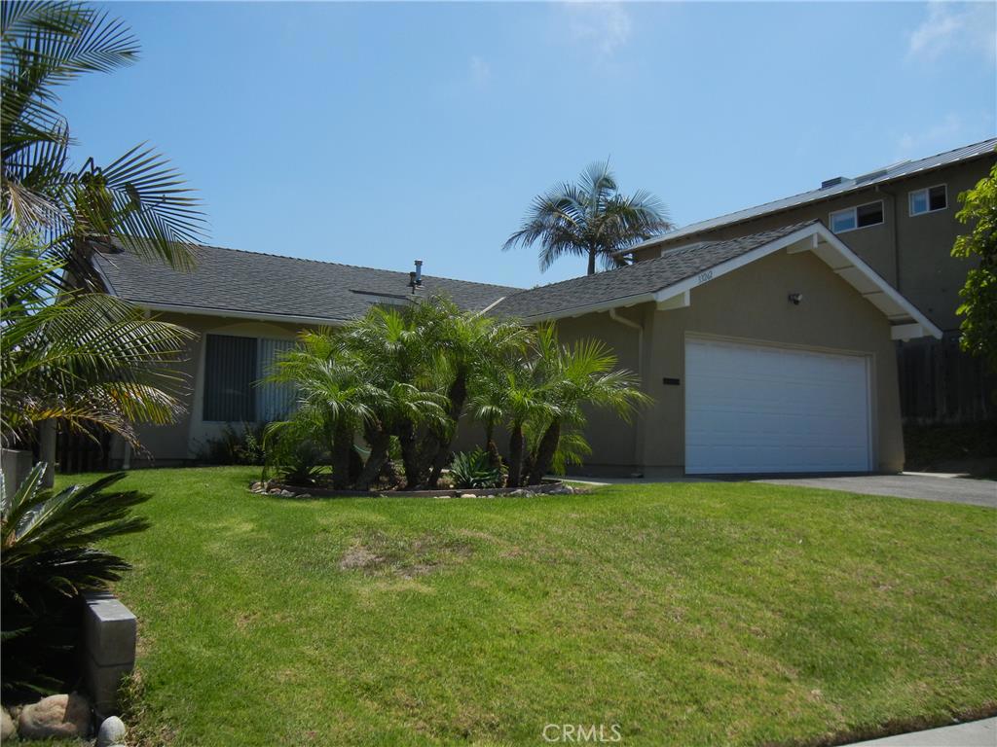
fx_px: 864
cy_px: 374
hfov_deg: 60.0
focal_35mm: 30
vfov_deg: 46.8
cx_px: 498
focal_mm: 5.4
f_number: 7
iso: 160
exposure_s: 1/590
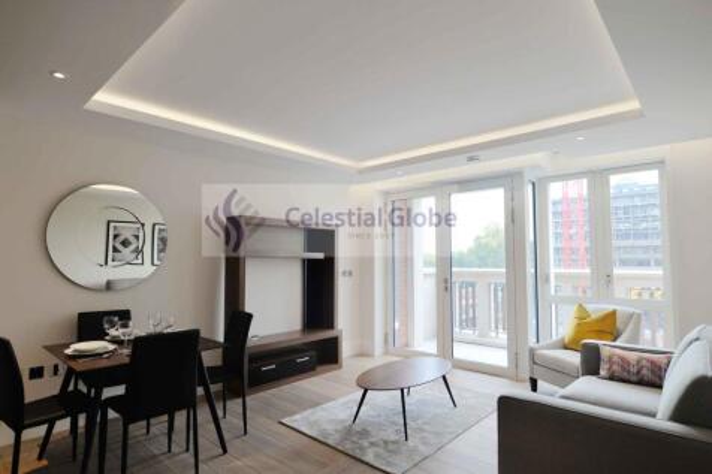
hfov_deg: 84.0
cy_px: 237
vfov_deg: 61.9
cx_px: 356
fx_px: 395
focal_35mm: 20
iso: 400
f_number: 5
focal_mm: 20
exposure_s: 1/100
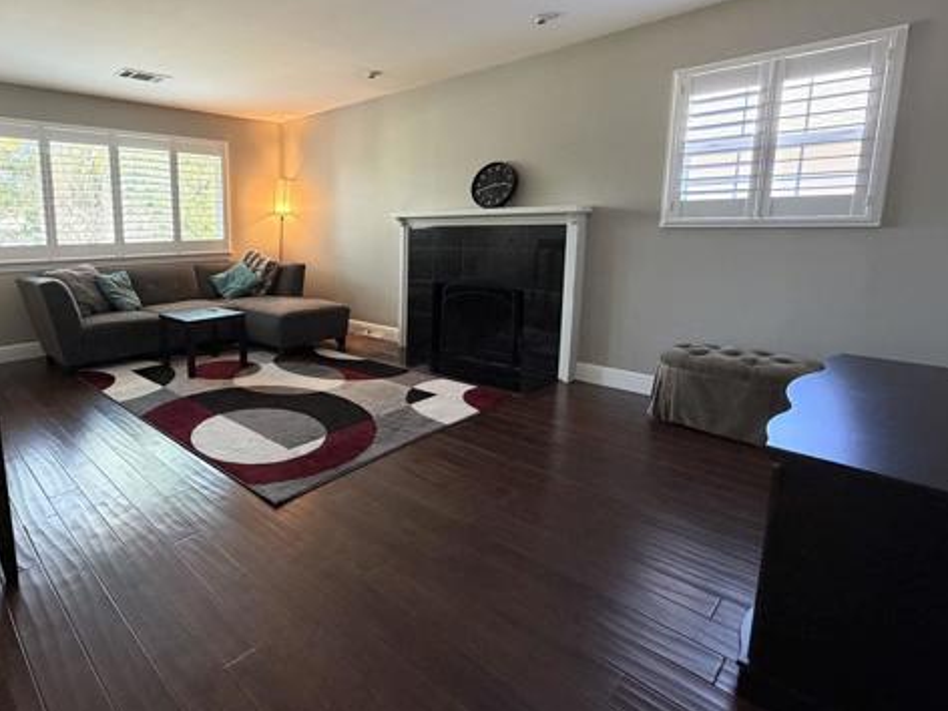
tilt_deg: -7.9
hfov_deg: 81.9
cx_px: 319
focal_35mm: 19
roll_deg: +1.0
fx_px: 520
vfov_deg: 68.3
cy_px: 303
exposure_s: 1/60
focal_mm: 2.22
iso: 400
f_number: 2.2
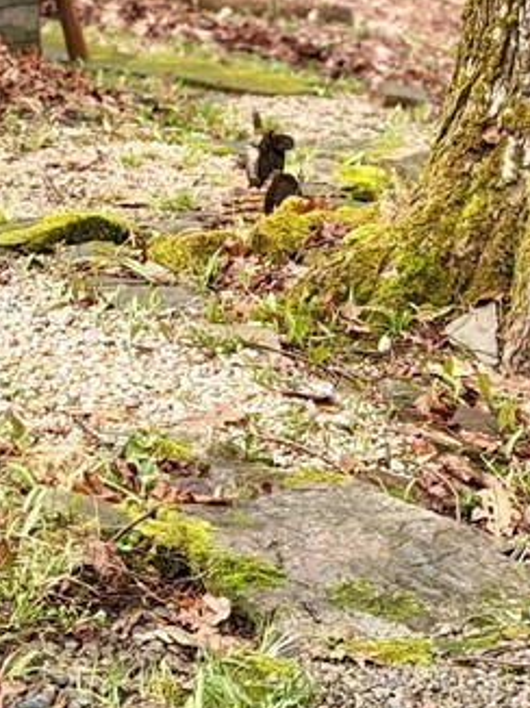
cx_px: 308
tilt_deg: -6.6
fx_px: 3087
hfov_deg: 9.8
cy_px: -96
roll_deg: -0.7
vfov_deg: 12.8
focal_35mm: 151
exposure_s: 1/121
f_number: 1.78
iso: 50
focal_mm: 6.76
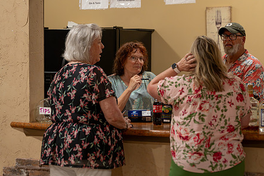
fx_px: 865
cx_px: 159
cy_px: 63
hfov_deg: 17.3
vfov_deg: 11.6
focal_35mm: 118
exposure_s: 1/400
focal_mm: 91
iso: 3200
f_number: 3.5
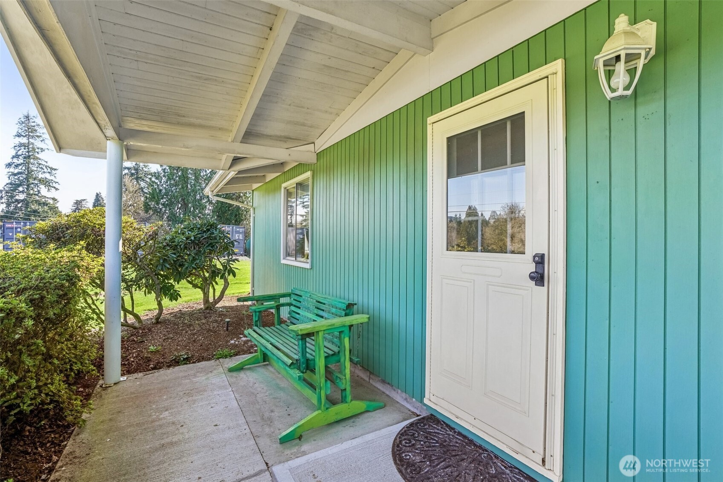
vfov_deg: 73.7
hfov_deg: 96.7
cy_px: 241
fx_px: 321
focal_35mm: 16
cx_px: 362
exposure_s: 1/100
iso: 400
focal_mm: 16
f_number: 8
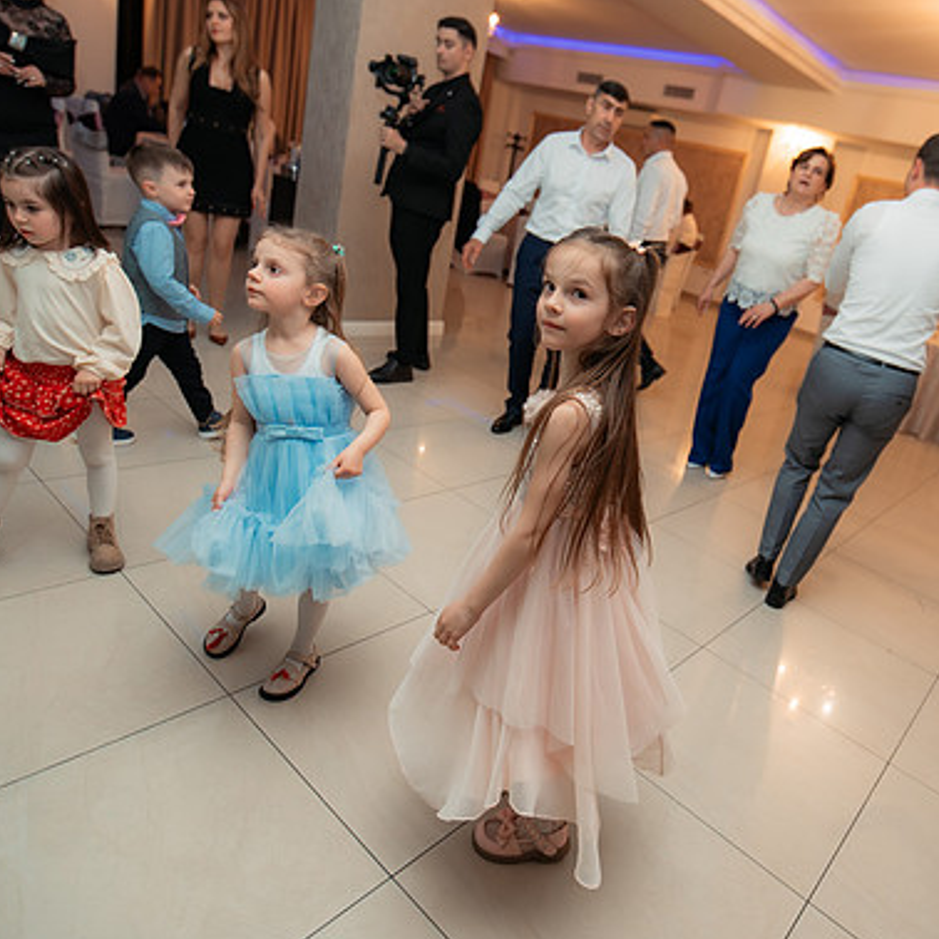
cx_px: 577
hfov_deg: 66.4
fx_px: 706
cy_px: 459
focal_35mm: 23
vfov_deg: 67.3
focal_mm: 15
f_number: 2.8
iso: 1600
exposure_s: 1/200
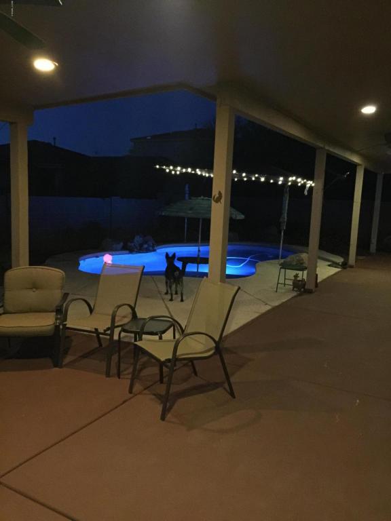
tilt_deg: -7.5
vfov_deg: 61.7
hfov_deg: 48.2
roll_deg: -1.7
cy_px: 260
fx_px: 437
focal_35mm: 29
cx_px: 196
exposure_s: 1/4
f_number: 2.2
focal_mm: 4.15
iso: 500
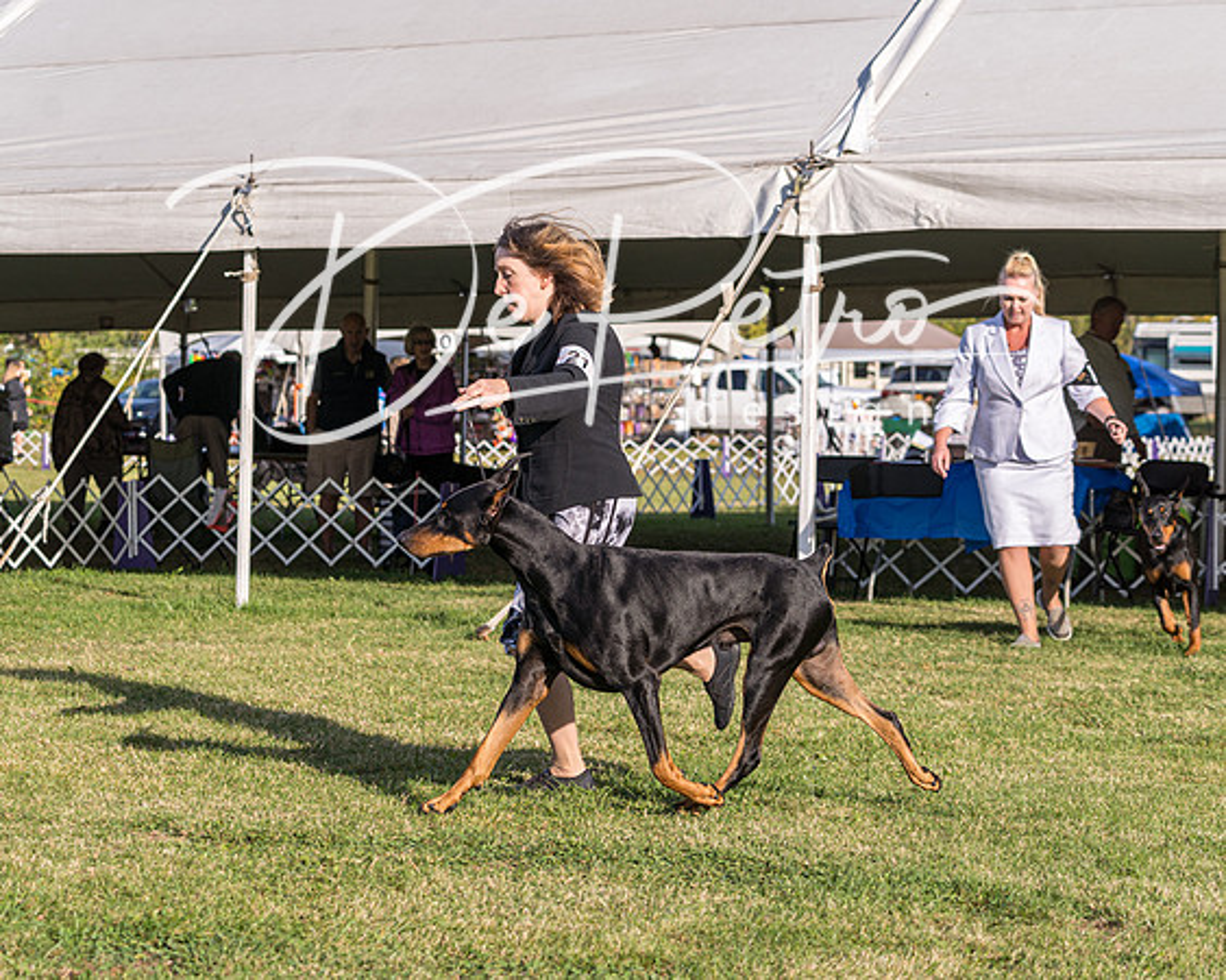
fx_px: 3186
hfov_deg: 21.8
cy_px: 490
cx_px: 613
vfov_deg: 17.5
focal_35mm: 88
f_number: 5.6
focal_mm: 78
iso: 250
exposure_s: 1/1000
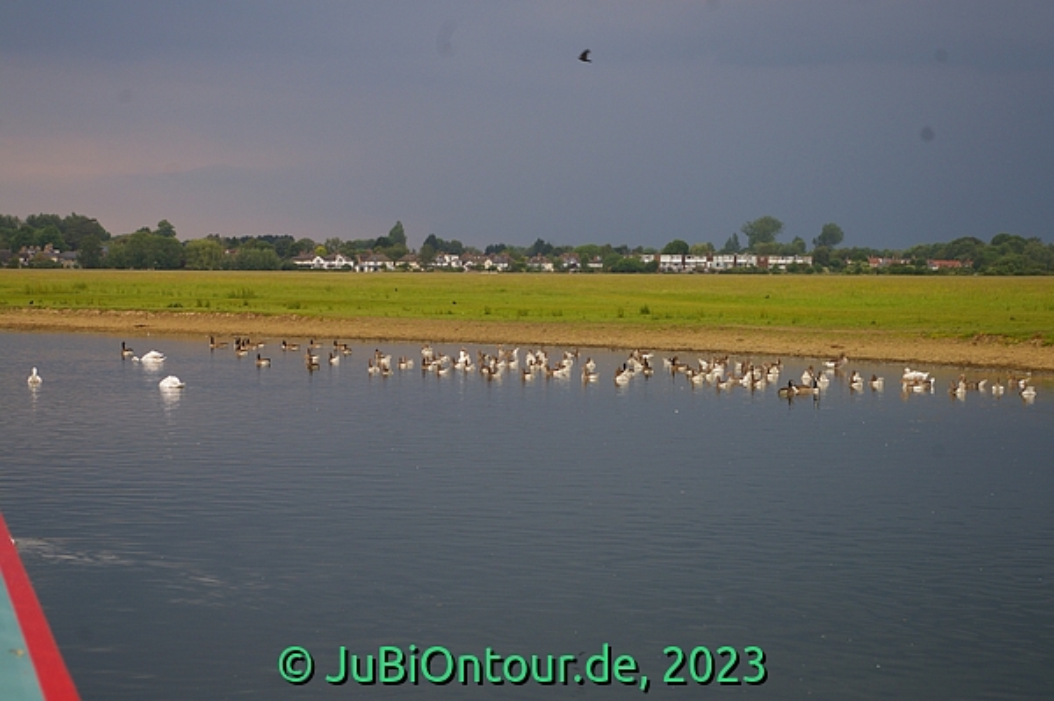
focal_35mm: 82
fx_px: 2413
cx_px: 527
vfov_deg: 16.5
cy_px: 350
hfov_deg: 24.6
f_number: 8
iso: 200
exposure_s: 1/180
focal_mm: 55
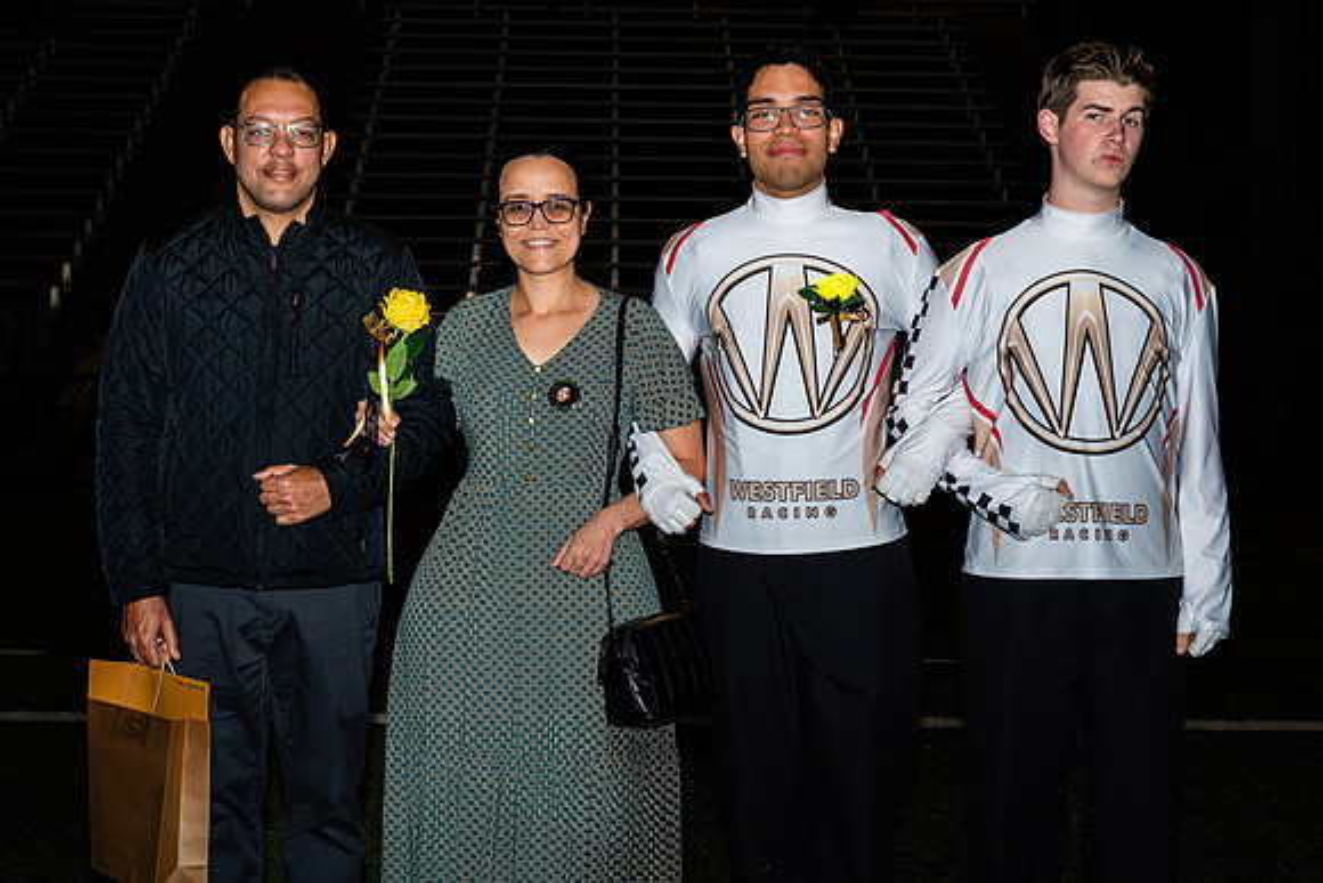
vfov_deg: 18.0
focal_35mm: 76
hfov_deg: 26.7
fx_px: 2786
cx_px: 700
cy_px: 411
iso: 320
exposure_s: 1/200
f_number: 5
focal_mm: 40
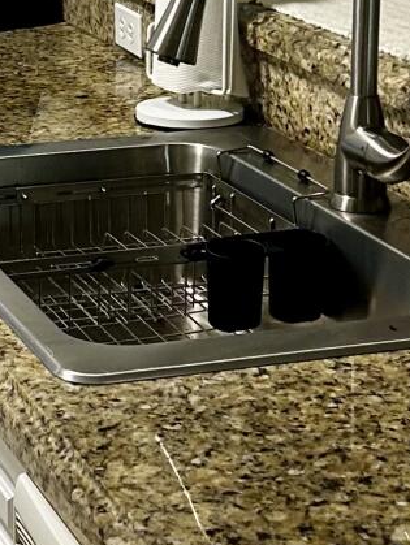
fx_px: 1955
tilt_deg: -9.6
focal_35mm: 124
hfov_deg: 11.9
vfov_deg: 15.6
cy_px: 13
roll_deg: +0.5
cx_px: 31
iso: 100
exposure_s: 1/60
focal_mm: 5.7
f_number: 1.5
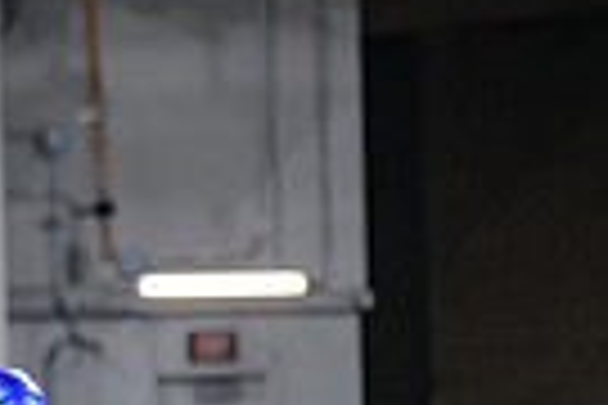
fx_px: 17411
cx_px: -374
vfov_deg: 1.3
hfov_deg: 2.0
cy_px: 592
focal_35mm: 1031
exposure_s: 1/400
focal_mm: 240
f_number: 2.8
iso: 1000
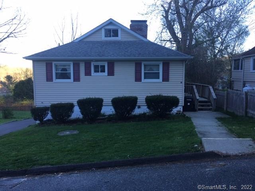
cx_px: 128
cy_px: 96
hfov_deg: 61.7
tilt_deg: -4.0
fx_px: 214
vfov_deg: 48.2
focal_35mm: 29
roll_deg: -0.4
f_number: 2.2
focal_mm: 4.15
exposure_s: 1/120
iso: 25
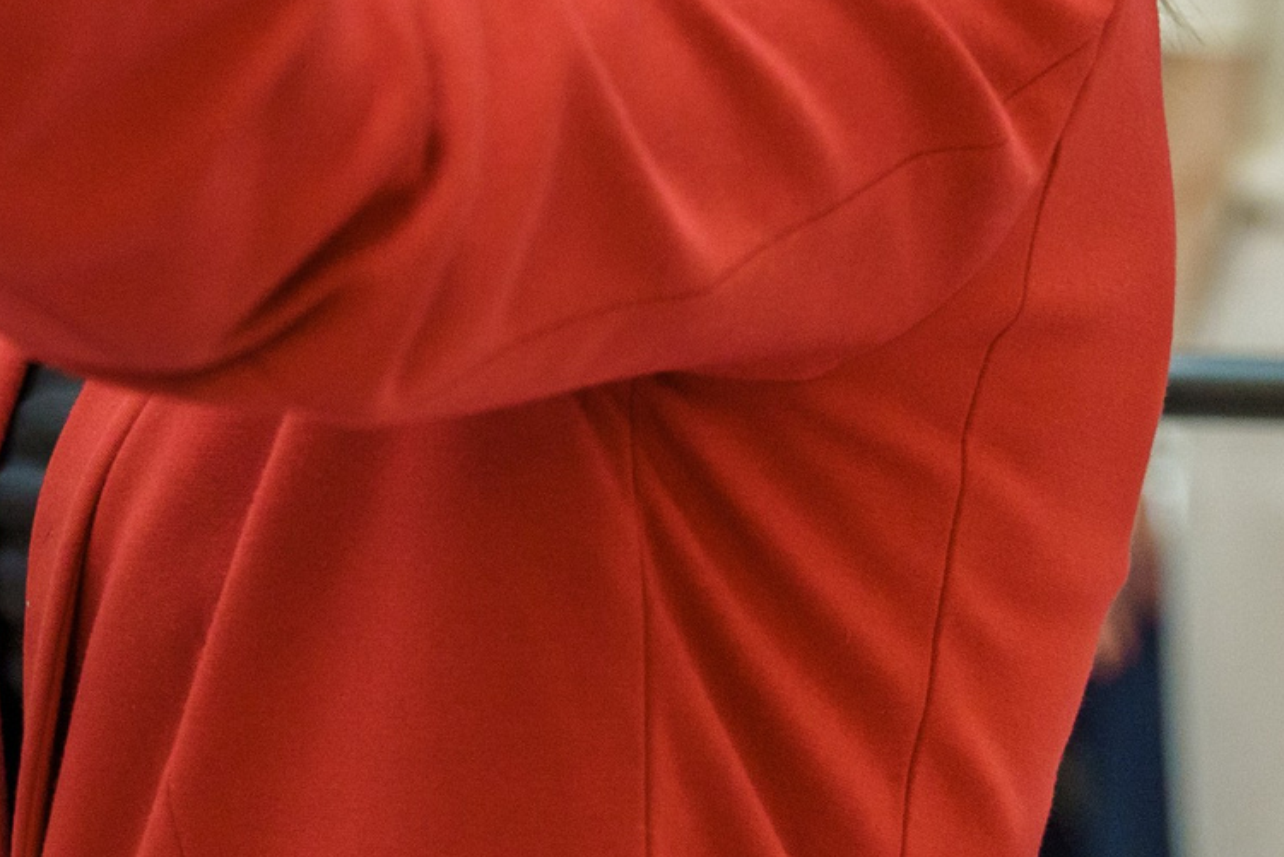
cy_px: -480
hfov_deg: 12.3
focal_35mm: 166
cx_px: 296
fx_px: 5921
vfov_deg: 8.1
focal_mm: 48.7
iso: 1600
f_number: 3.2
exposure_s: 1/125
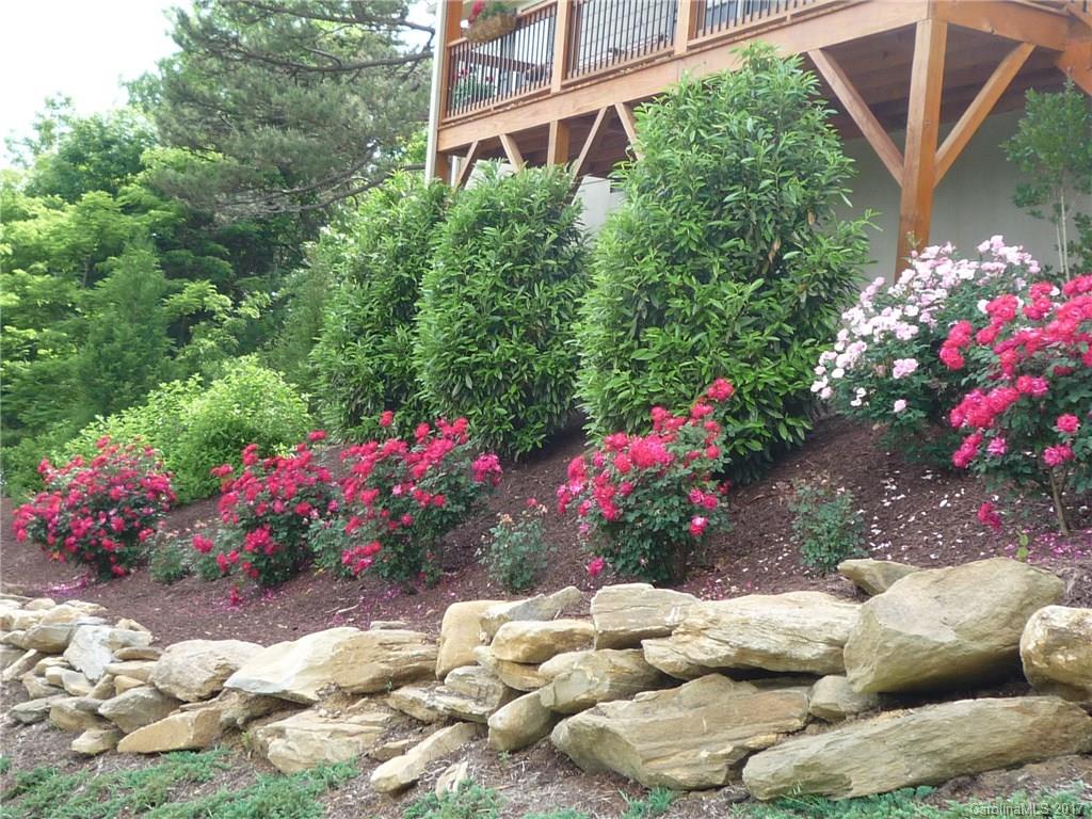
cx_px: 546
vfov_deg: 32.9
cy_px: 410
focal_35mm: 44
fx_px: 1388
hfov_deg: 42.9
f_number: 2.8
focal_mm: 4.4
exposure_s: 1/200
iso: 100
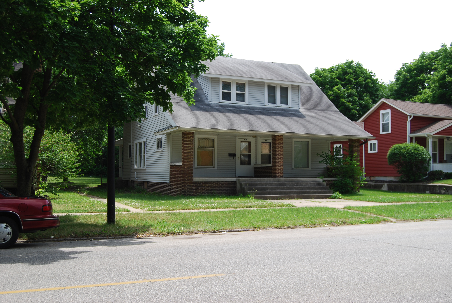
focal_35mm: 39
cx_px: 226
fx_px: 490
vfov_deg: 34.3
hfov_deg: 49.5
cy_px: 152
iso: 100
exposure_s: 1/160
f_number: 7.1
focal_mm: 26
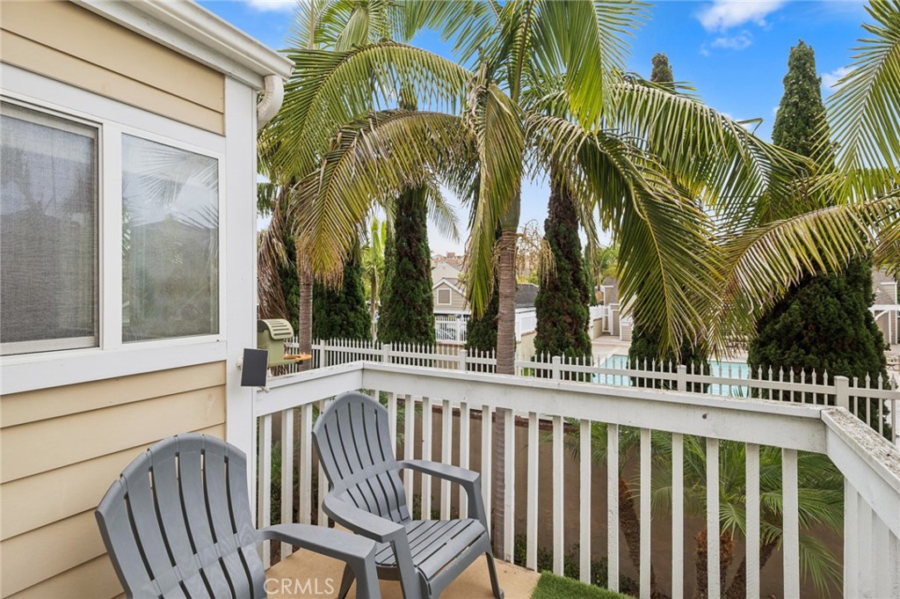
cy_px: 300
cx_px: 450
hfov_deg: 96.8
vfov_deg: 73.7
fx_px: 400
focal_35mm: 16
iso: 160
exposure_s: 1/160
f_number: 8
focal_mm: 16
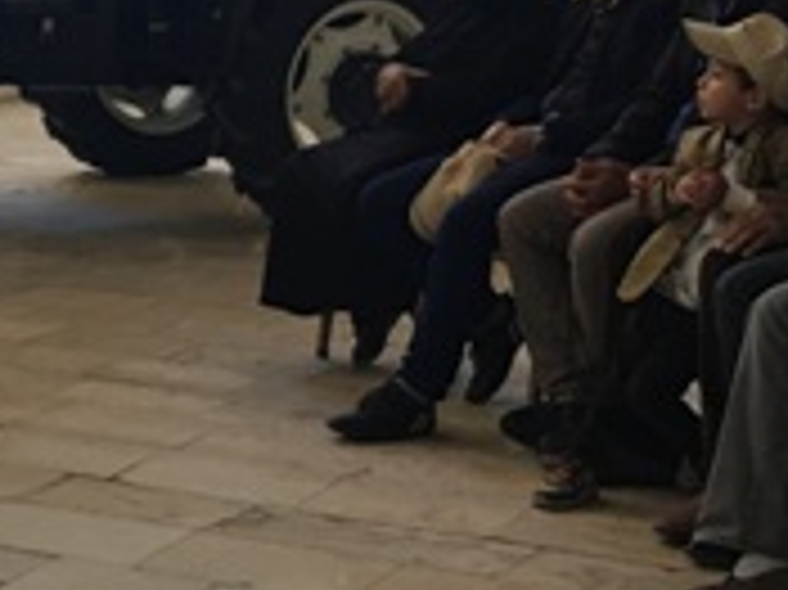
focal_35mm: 106
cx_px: 77
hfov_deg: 18.3
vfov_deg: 13.9
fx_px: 2411
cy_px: 230
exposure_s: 1/17
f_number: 2.2
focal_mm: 4.15
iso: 50
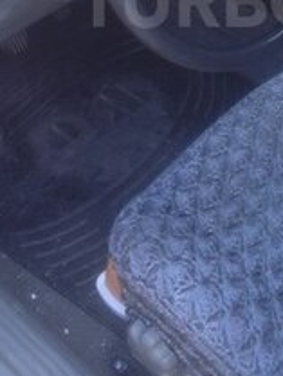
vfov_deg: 22.6
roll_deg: +0.1
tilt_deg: -42.9
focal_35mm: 83
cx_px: 263
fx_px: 904
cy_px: 0
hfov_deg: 17.5
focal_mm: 4.28
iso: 50
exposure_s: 1/30
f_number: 2.4
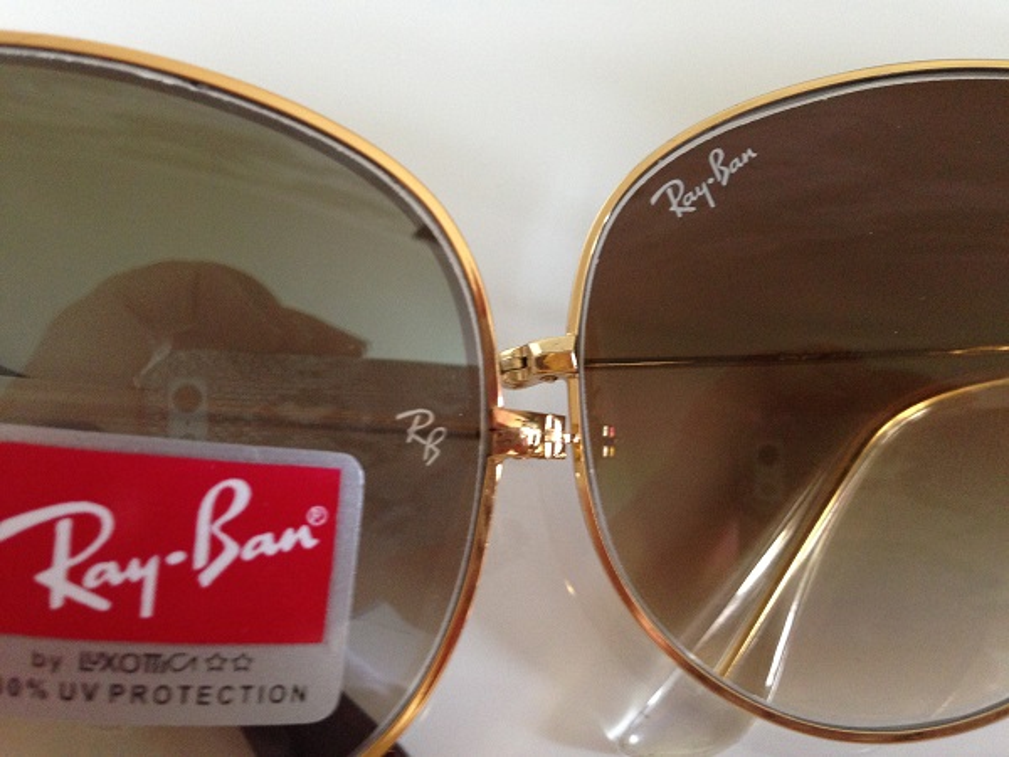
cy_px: 378
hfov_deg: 55.4
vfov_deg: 42.9
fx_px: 962
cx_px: 504
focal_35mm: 33
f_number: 2.4
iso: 250
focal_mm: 4.13
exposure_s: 1/20
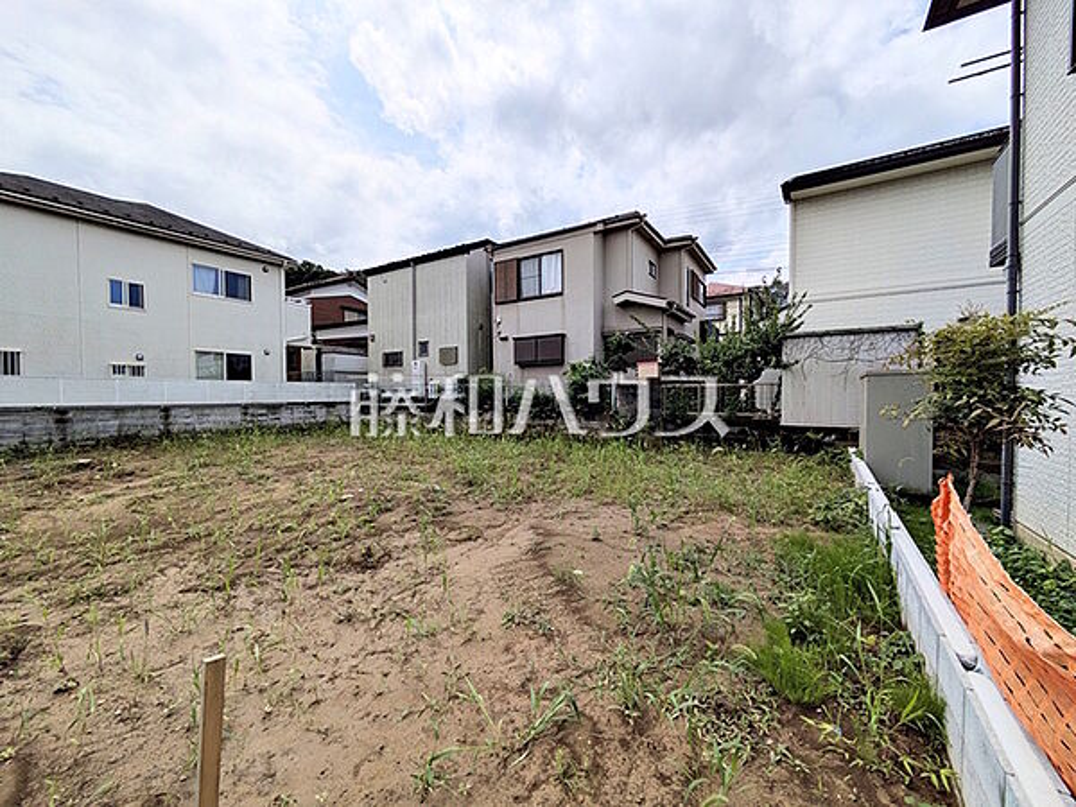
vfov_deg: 85.7
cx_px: 538
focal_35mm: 14
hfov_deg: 102.1
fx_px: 435
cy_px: 404
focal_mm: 1.83
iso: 51
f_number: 2.2
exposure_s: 1/5076
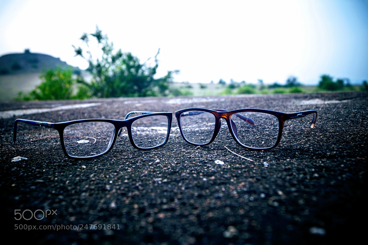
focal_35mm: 39
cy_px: 122
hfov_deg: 49.6
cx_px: 184
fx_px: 399
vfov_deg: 34.2
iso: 100
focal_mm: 26
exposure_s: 1/160
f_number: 6.3
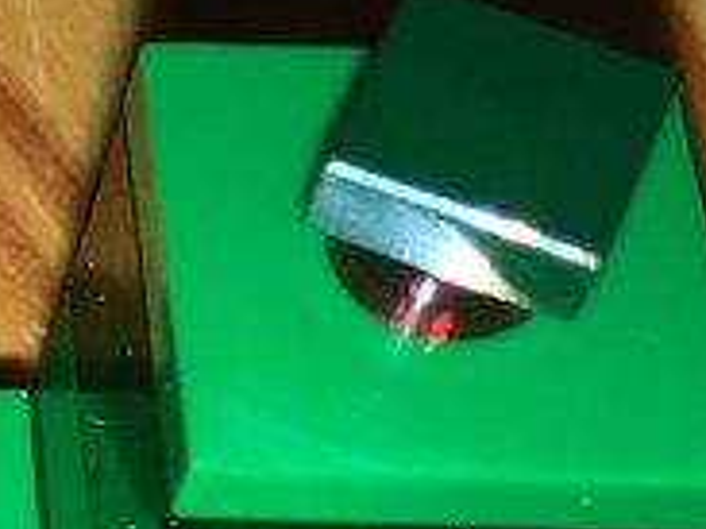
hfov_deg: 12.1
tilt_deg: -54.8
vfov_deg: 10.3
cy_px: 454
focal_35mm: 143
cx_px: -752
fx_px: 2915
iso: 25
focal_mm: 4.15
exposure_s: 1/131
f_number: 2.2
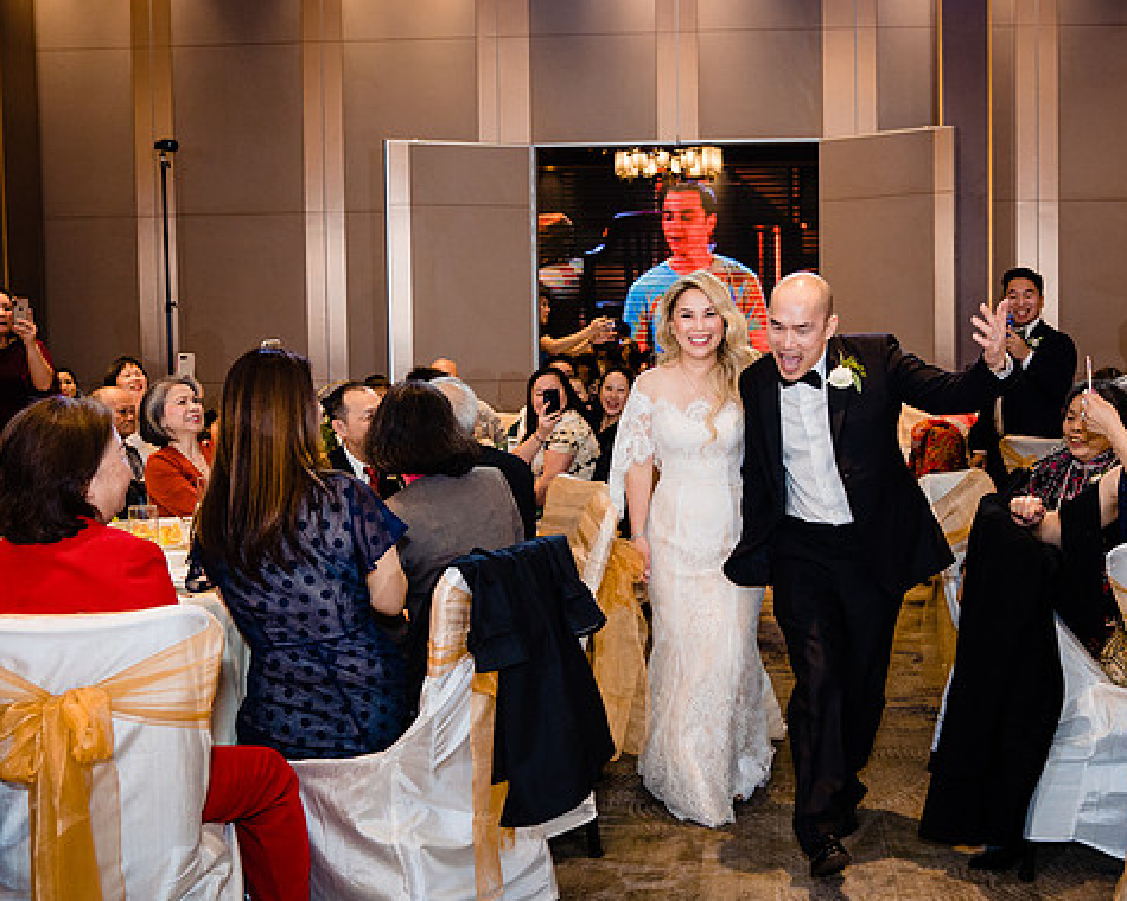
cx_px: 709
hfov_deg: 45.4
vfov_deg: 37.3
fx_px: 1334
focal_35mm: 40
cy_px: 420
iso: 1250
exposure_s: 1/160
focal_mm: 28
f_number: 4
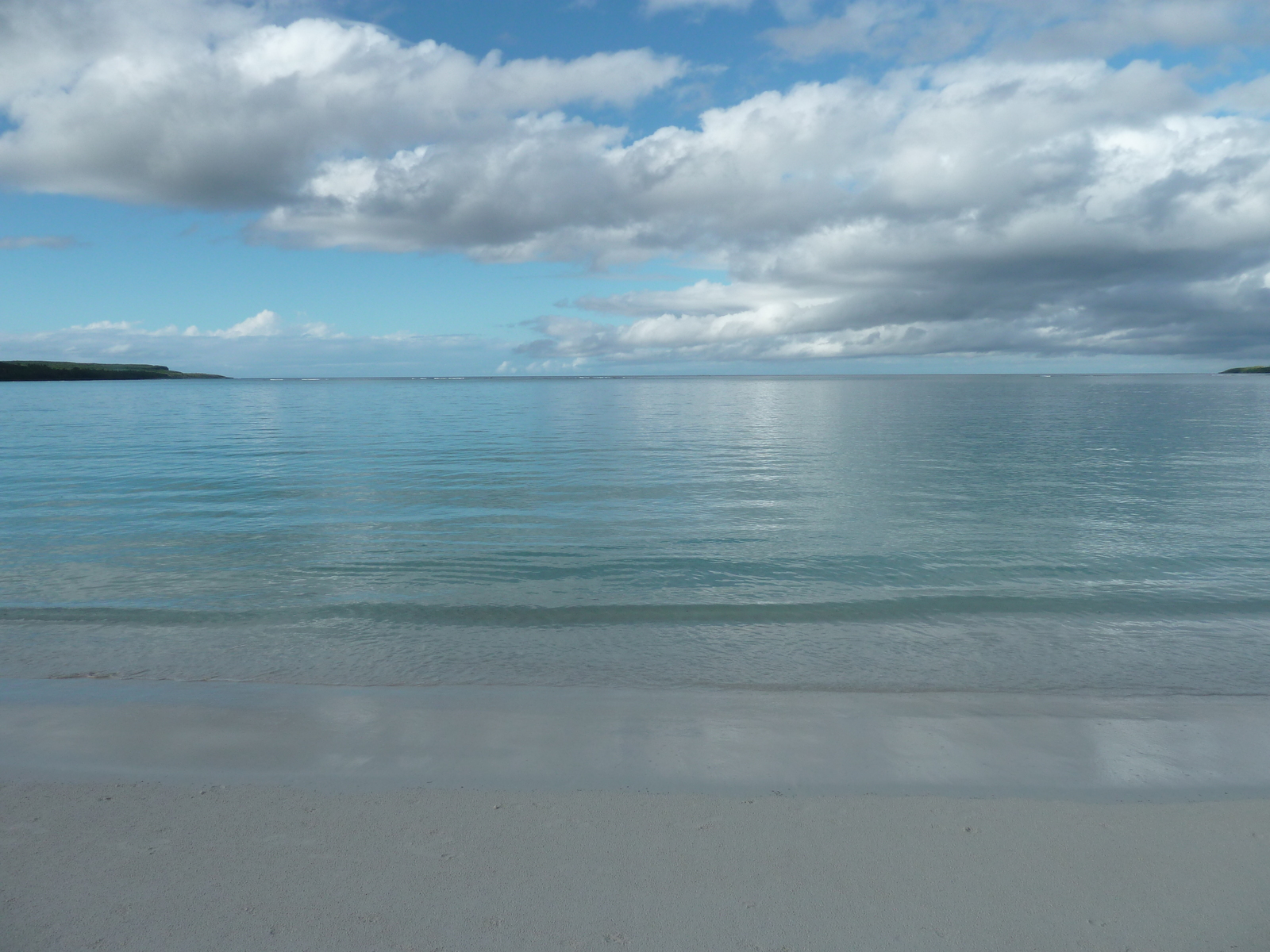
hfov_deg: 69.4
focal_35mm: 25
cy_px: 476
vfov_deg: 54.9
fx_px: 917
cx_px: 635
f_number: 3.3
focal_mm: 4.1
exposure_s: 1/1000
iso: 80
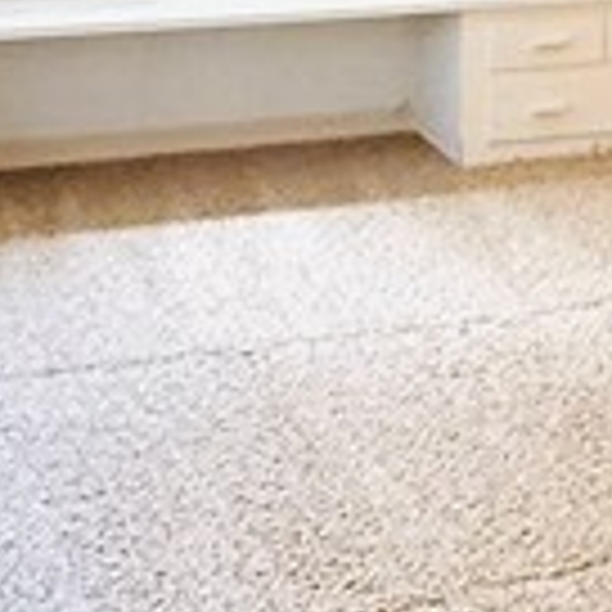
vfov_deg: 17.6
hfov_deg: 17.8
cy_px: -176
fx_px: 1860
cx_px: 734
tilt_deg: -4.5
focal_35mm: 93
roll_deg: -2.1
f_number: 2.2
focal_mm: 2.22
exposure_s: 1/99
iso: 320
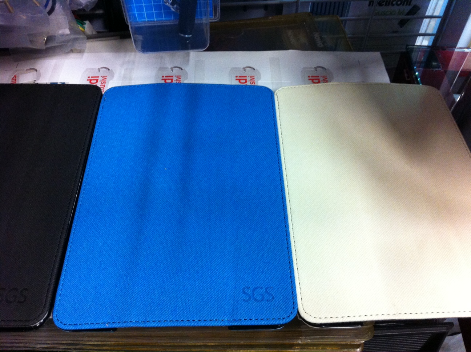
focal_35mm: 35
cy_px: 176
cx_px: 236
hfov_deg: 52.7
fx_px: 476
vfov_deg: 40.6
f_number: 2.8
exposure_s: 1/15
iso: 250
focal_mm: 3.85
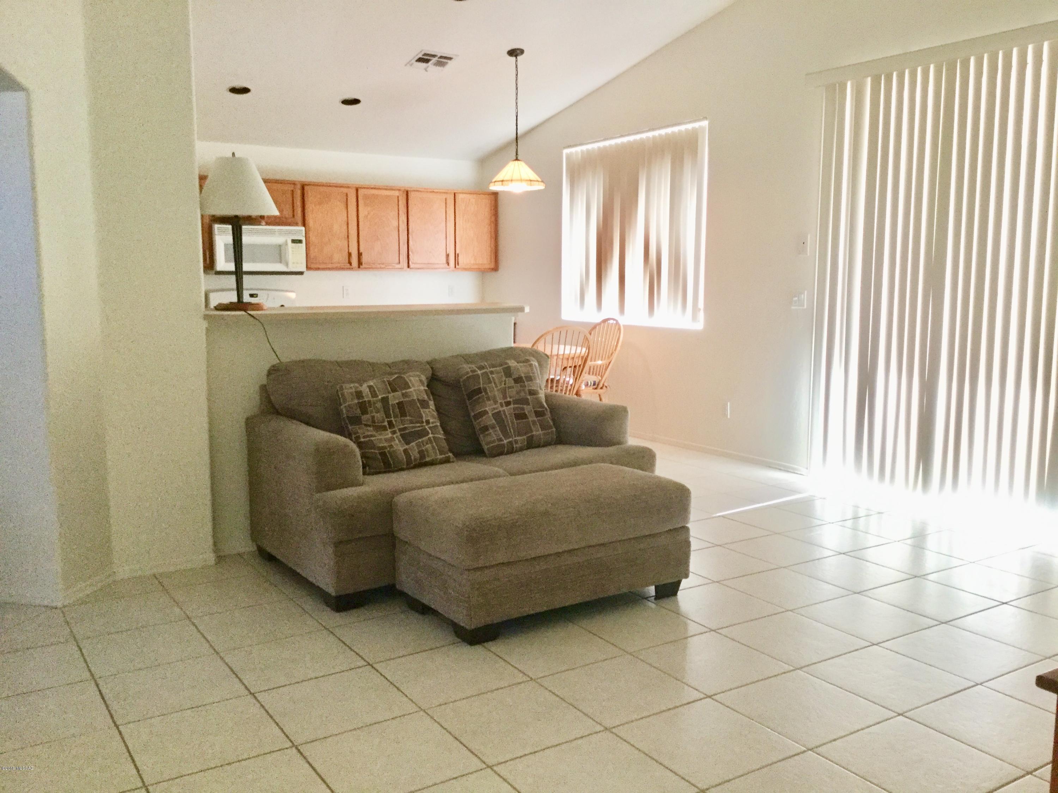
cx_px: 529
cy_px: 396
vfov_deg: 45.4
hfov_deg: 58.4
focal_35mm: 31
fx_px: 947
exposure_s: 1/30
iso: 125
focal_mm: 3.3
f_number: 2.4
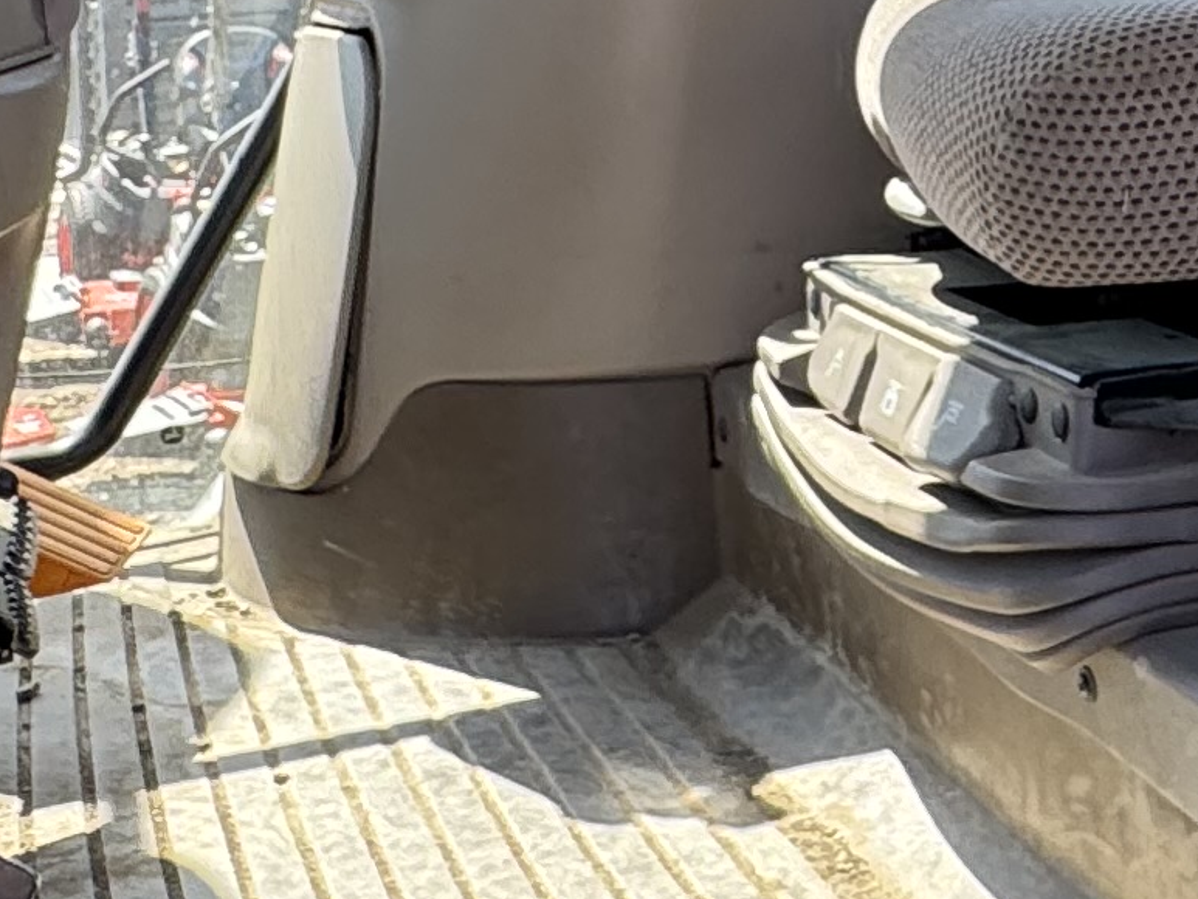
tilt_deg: -0.8
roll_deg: +1.5
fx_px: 2527
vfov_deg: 19.4
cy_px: -84
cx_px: 1246
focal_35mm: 73
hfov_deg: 25.2
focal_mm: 2.22
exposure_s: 1/275
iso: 40
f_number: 2.2
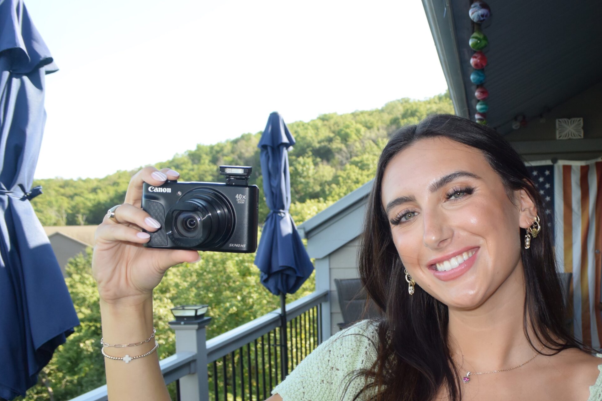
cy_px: 236
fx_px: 669
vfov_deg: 33.3
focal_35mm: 40
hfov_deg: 47.8
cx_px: 395
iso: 200
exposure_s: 1/250
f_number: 3.8
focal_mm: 11.4
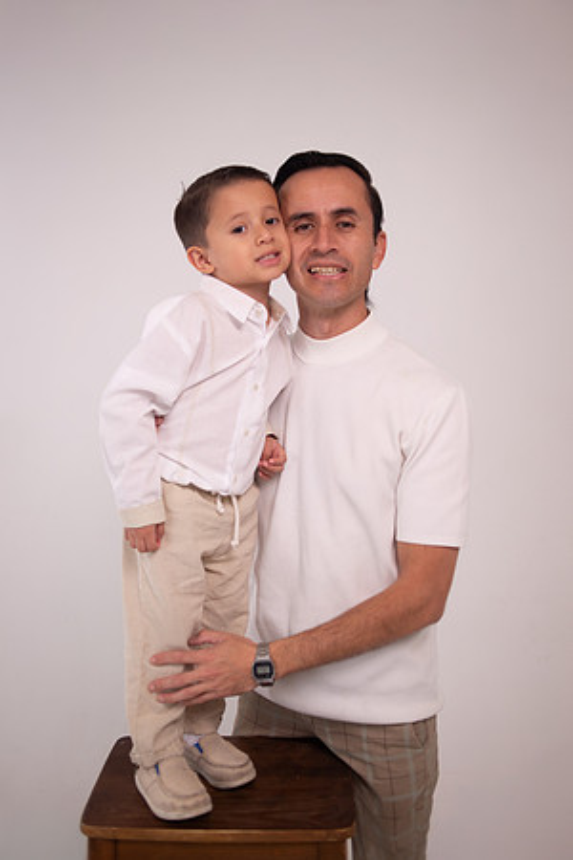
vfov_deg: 54.4
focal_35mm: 35
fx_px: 836
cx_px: 286
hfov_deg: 37.9
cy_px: 430
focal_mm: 35
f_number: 4
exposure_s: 1/250
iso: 100
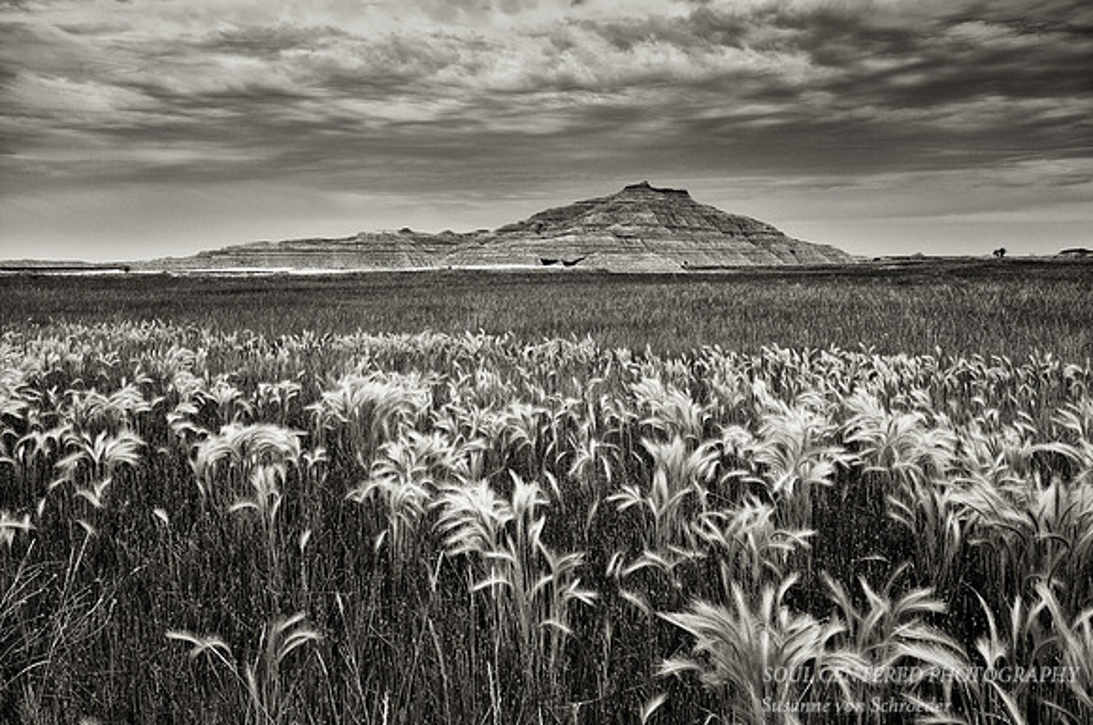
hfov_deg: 62.0
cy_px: 362
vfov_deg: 43.5
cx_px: 546
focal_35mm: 30
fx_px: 910
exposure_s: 1/60
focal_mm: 20
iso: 200
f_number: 16
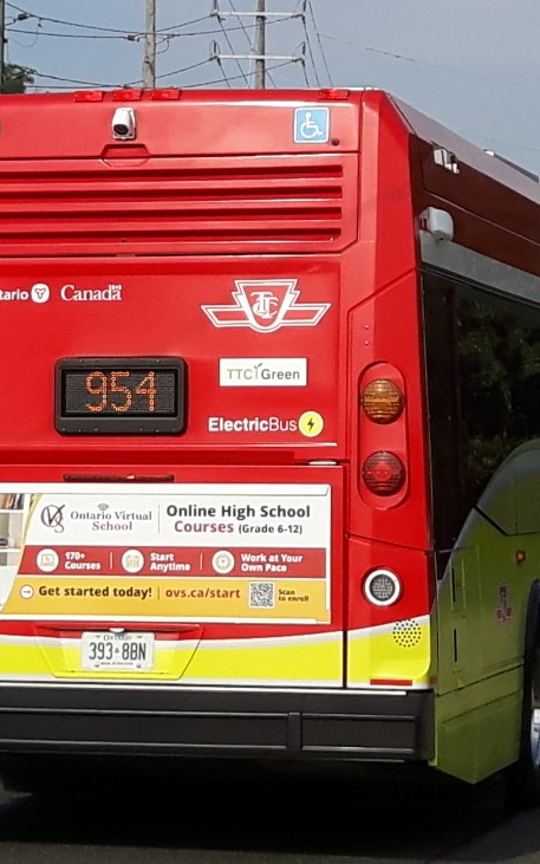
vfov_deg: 43.5
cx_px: 186
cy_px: 447
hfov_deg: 27.8
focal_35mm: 46
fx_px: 1083
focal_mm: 3.7
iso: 40
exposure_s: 1/1767
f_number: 1.9
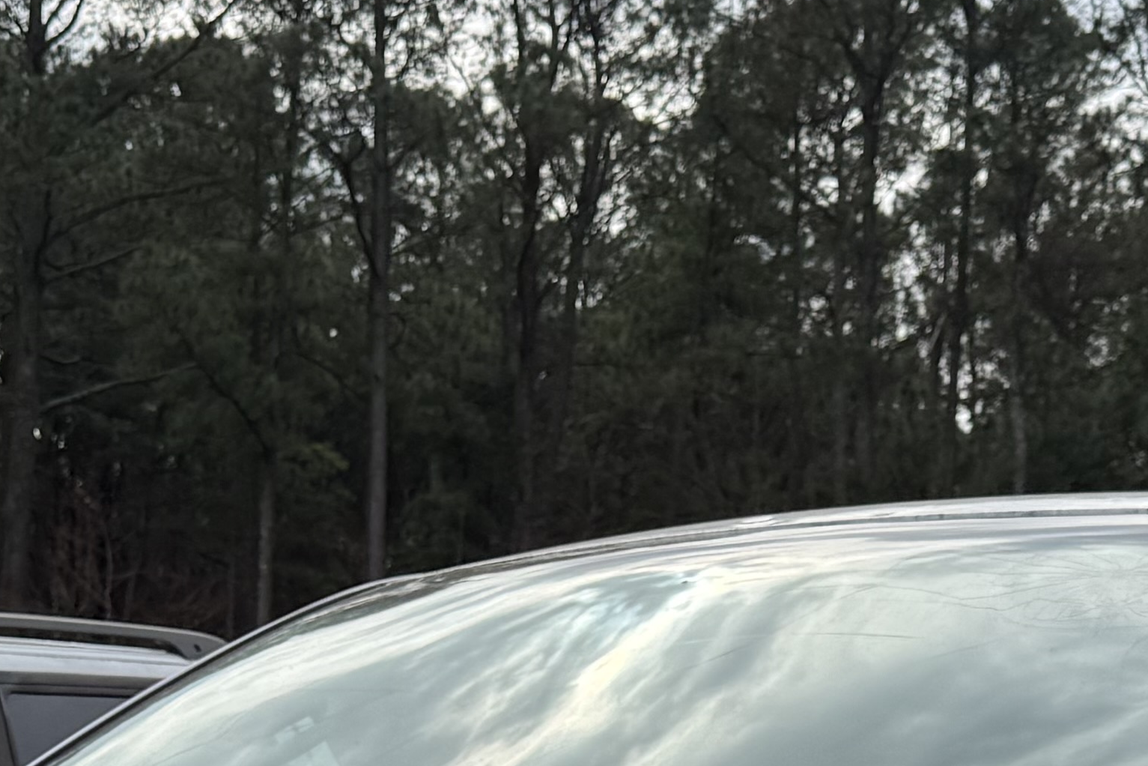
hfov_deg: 21.9
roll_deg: +1.3
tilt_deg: -1.1
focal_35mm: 93
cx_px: 607
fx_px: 2965
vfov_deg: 13.8
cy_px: 1150
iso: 80
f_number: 1.78
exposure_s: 1/3279
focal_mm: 6.76
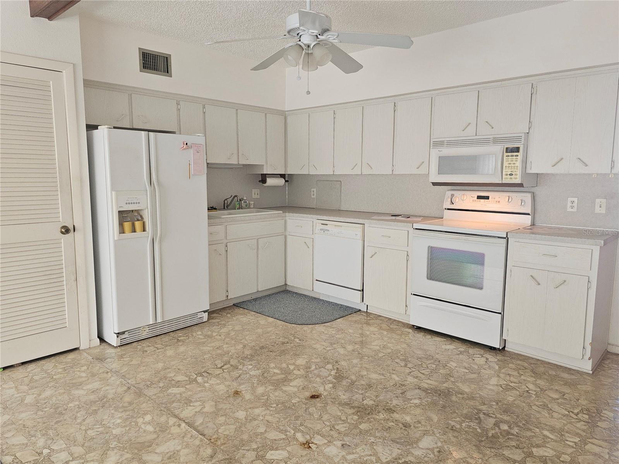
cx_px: 310
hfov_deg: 73.9
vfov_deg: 58.9
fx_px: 411
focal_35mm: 23
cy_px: 232
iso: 100
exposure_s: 1/60.2
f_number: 1.7
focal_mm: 6.3
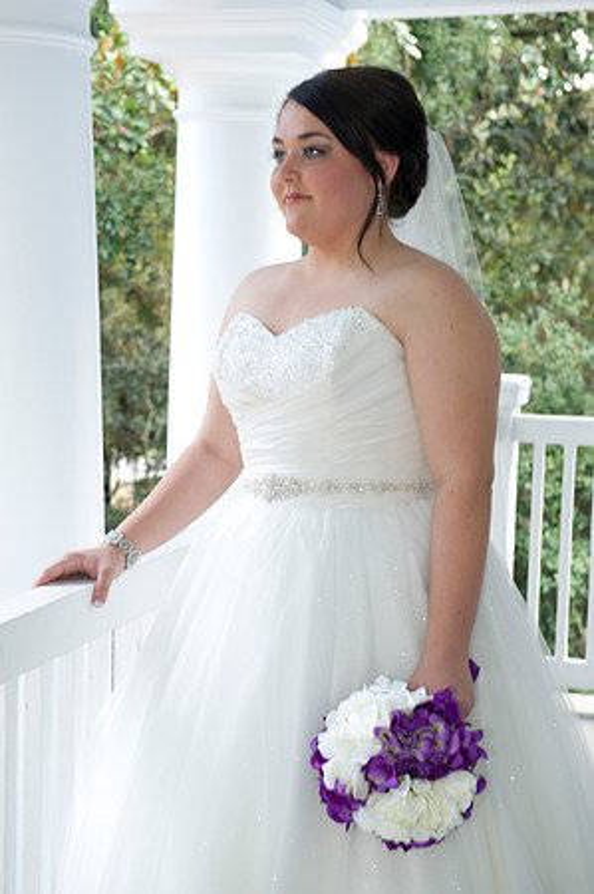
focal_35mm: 62
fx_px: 1538
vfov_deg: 32.4
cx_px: 297
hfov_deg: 21.9
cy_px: 447
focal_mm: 62
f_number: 5.6
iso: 320
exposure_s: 1/50
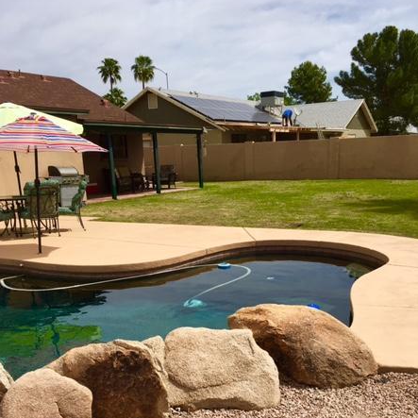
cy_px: 281
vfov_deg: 44.2
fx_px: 505
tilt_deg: -13.4
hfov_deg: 44.9
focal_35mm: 37
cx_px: 210
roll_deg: +1.7
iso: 25
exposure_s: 1/2481
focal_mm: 4.15
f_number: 2.2
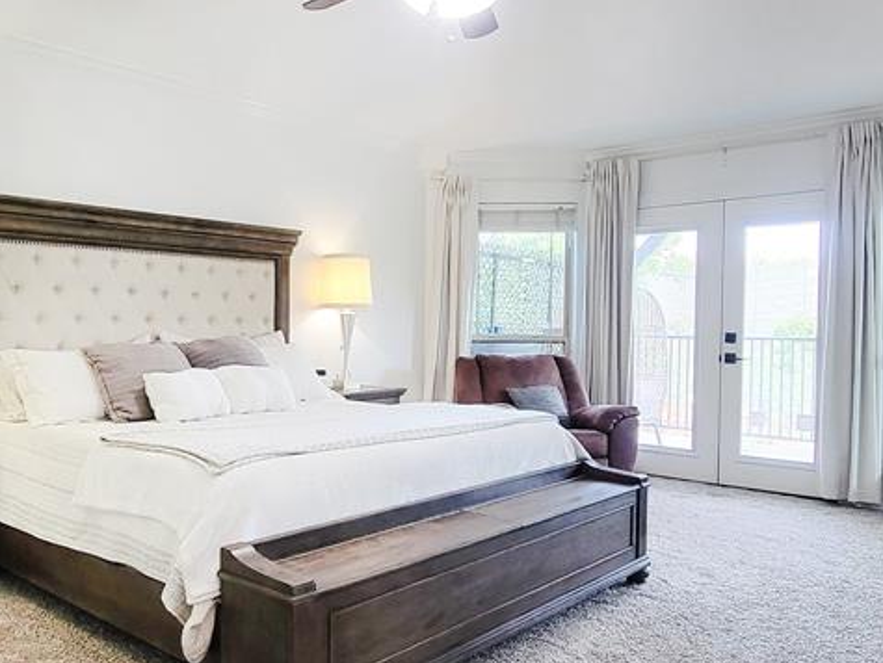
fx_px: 715
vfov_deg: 49.8
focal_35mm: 28
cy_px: 340
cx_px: 385
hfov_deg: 63.2
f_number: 2.2
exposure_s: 1/902
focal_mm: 2.2
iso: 50
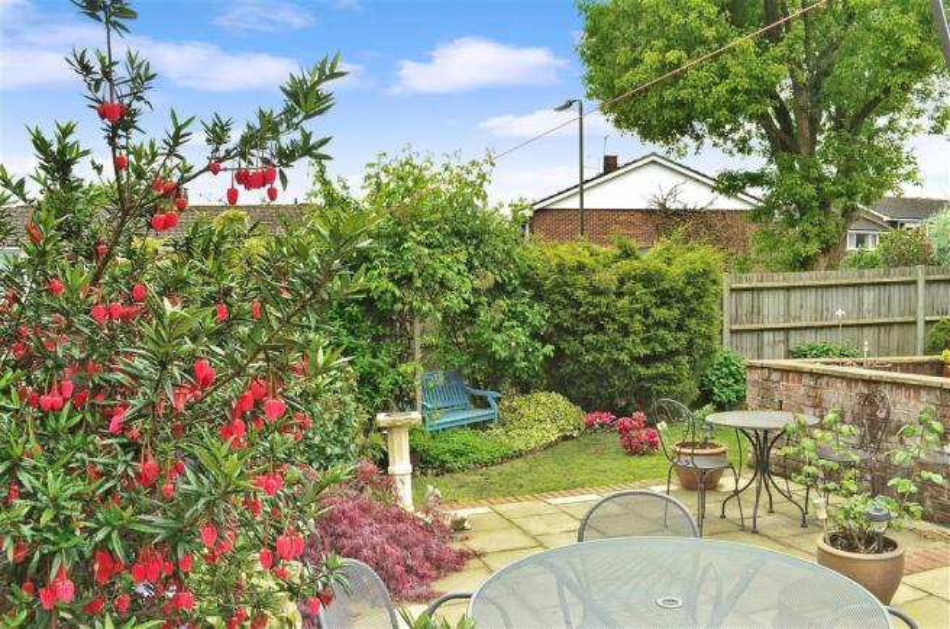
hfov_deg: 67.5
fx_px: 711
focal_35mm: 27
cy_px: 314
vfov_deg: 47.7
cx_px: 475
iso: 200
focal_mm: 18
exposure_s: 1/15
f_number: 14
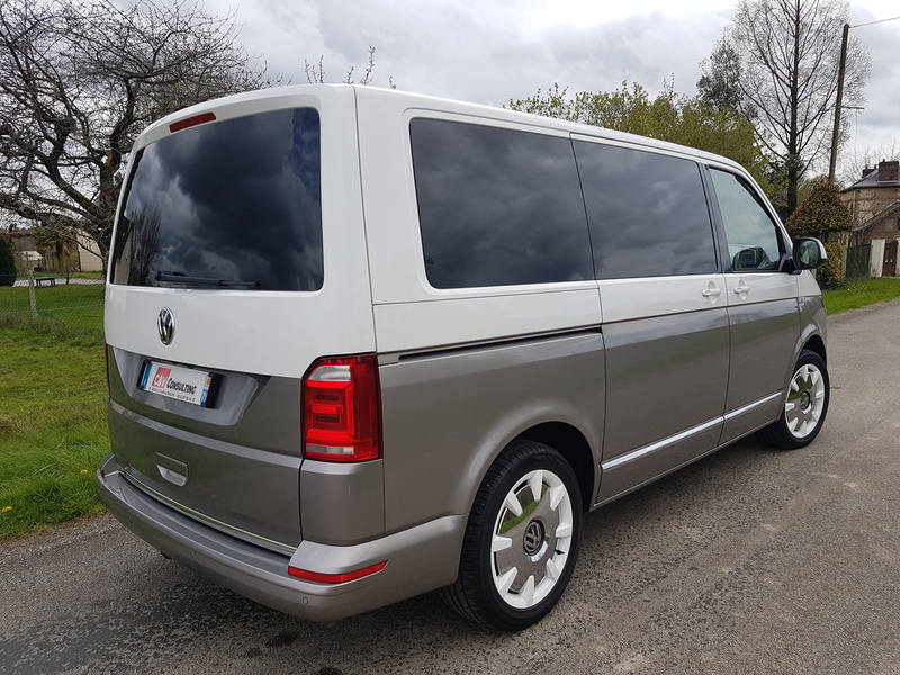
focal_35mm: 26
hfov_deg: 67.3
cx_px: 450
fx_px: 676
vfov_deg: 53.1
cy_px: 338
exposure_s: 1/1508
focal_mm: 4.2
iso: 40
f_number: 1.7
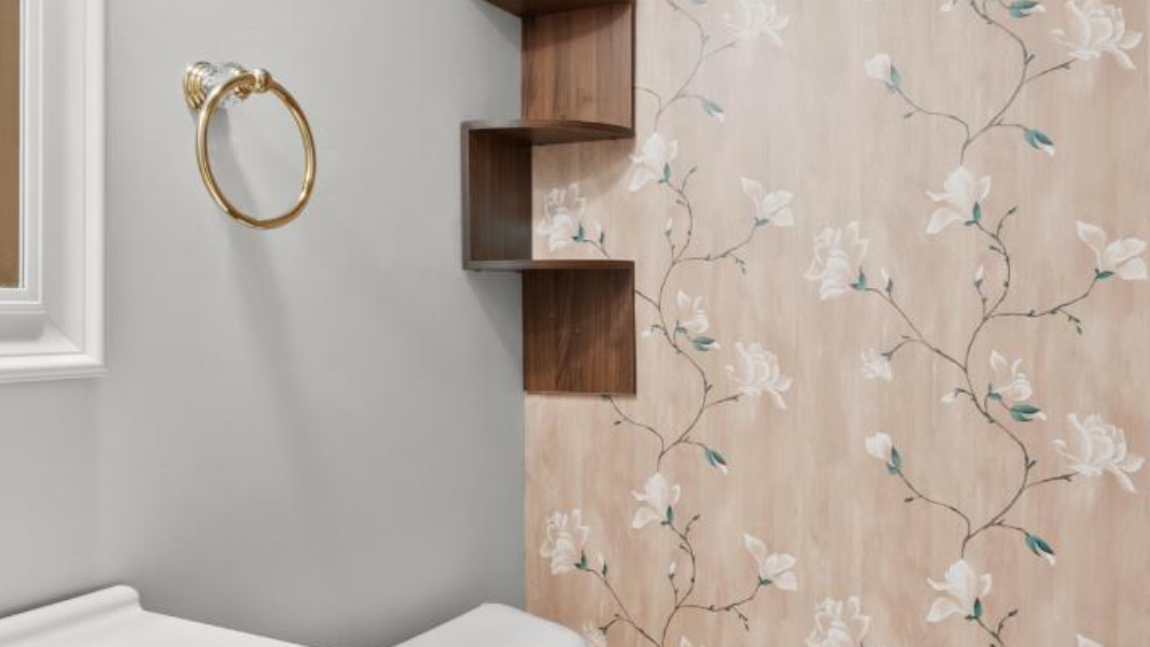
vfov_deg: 35.6
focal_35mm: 33
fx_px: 1007
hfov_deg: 59.4
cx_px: 527
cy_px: 301
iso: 400
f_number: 9
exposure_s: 1/1.67
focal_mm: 10
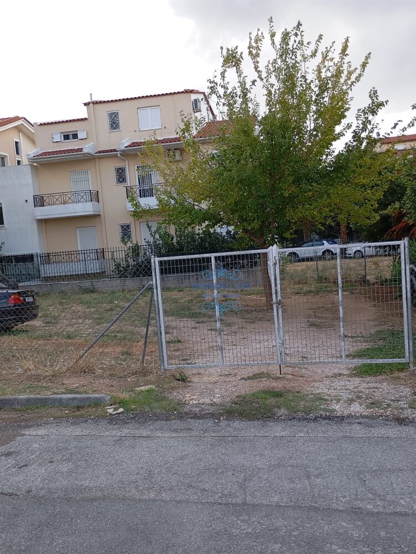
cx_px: 208
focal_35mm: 28
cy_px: 277
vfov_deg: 63.4
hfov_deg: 49.7
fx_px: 449
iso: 103
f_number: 1.8
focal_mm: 4.27
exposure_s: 1/201
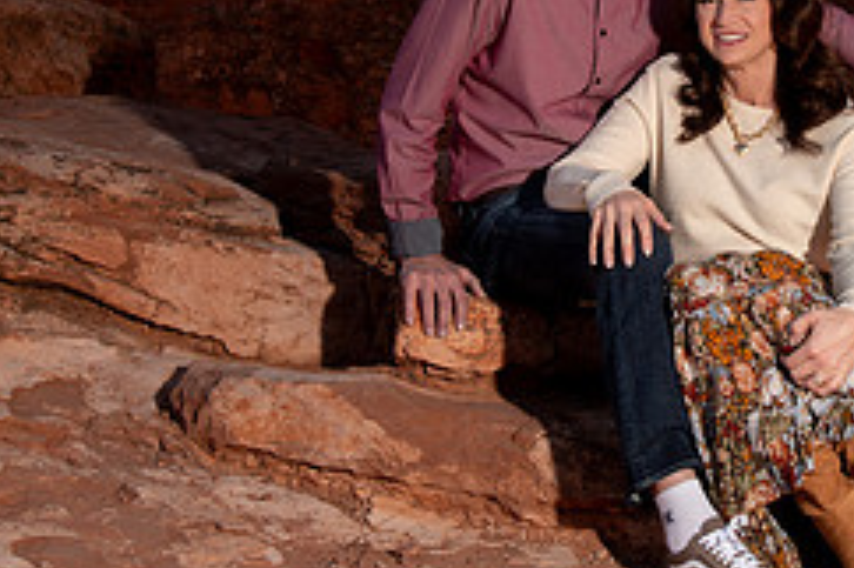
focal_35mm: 116
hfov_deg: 17.5
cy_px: 68
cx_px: 711
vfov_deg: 11.7
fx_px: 2750
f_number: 9
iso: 200
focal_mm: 44
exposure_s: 1/320
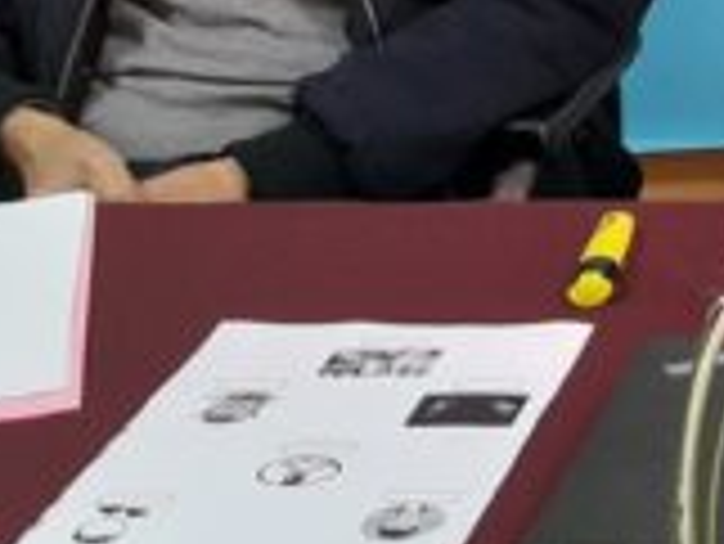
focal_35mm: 119
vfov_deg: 12.1
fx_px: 2491
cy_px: -153
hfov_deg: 14.7
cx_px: 1259
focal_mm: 4.6
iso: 80
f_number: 2
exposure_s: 1/50
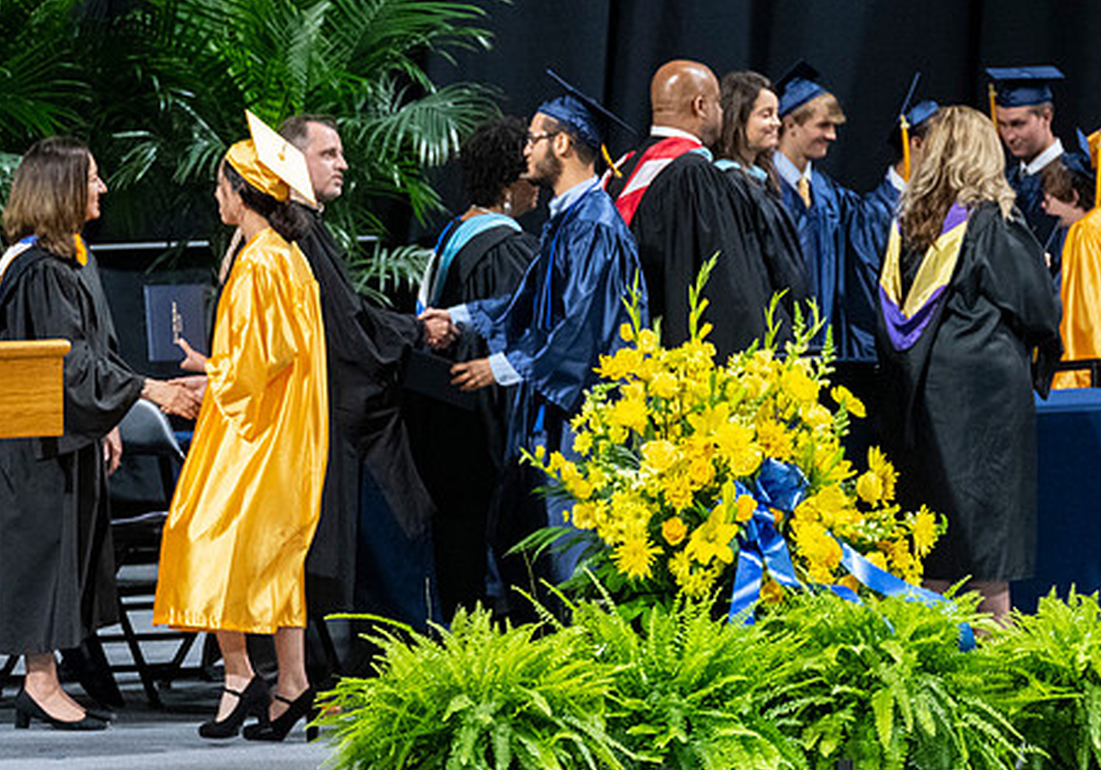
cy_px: 453
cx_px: 589
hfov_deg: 4.6
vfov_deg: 3.2
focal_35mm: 446
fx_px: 13847
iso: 2000
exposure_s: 1/200
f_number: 4
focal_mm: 200
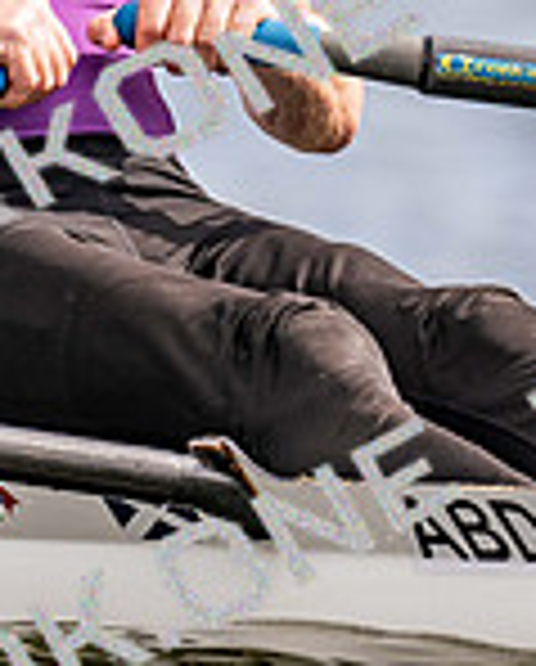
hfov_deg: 0.7
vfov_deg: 0.9
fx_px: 43530
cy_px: -65
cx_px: 288
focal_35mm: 2202
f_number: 4
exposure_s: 1/2500
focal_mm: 600
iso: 250
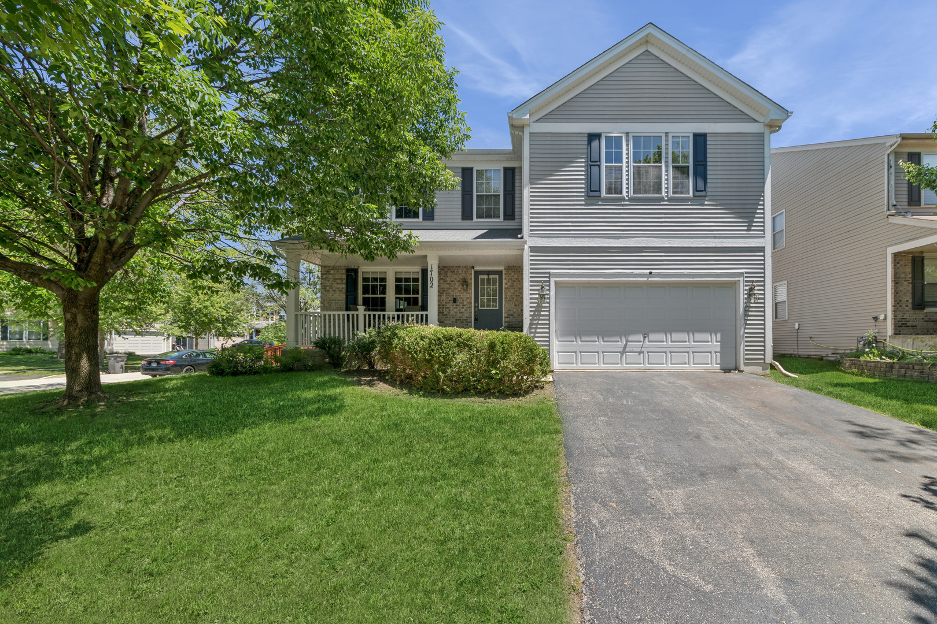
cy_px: 312
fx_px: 338
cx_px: 468
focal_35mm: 13
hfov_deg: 108.3
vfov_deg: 85.4
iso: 100
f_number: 13
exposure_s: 1/60
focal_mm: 13
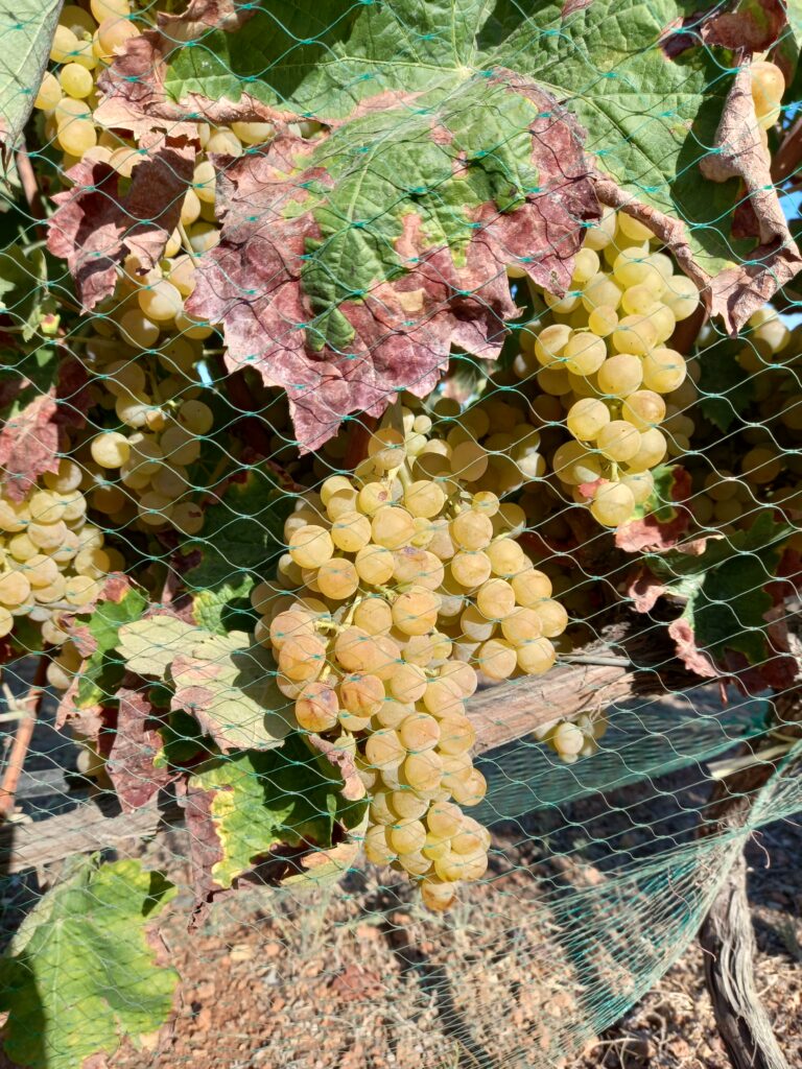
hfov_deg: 54.9
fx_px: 772
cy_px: 534
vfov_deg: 69.4
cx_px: 401
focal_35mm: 25
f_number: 2
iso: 25
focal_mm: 4.6
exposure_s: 1/324
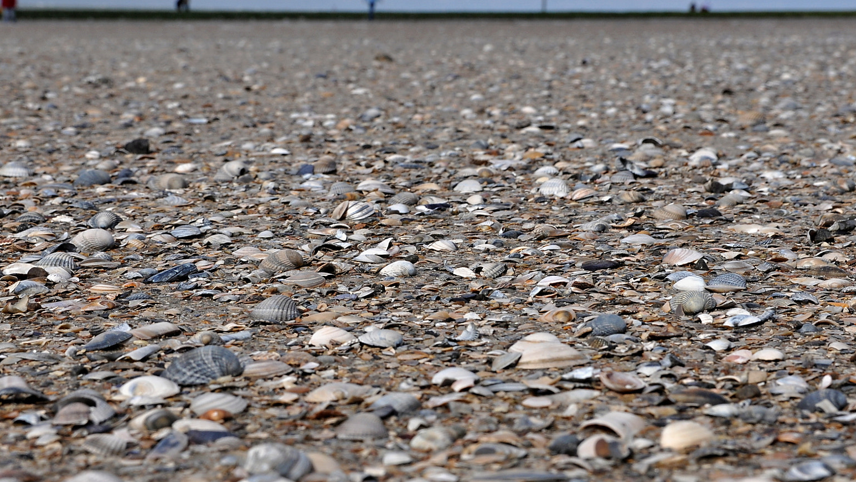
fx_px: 1703
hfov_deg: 28.2
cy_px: 287
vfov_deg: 16.1
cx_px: 436
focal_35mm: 75
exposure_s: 1/400
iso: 200
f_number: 13
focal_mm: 36
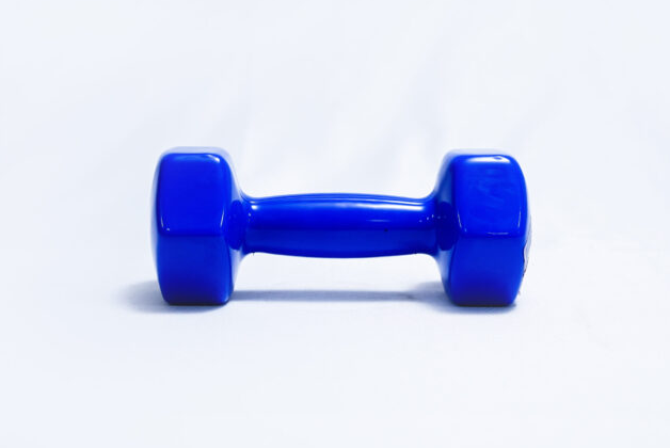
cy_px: 217
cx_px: 338
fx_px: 1453
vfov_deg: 17.5
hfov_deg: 26.0
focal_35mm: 78
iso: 3200
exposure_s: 1/160
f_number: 9
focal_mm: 70
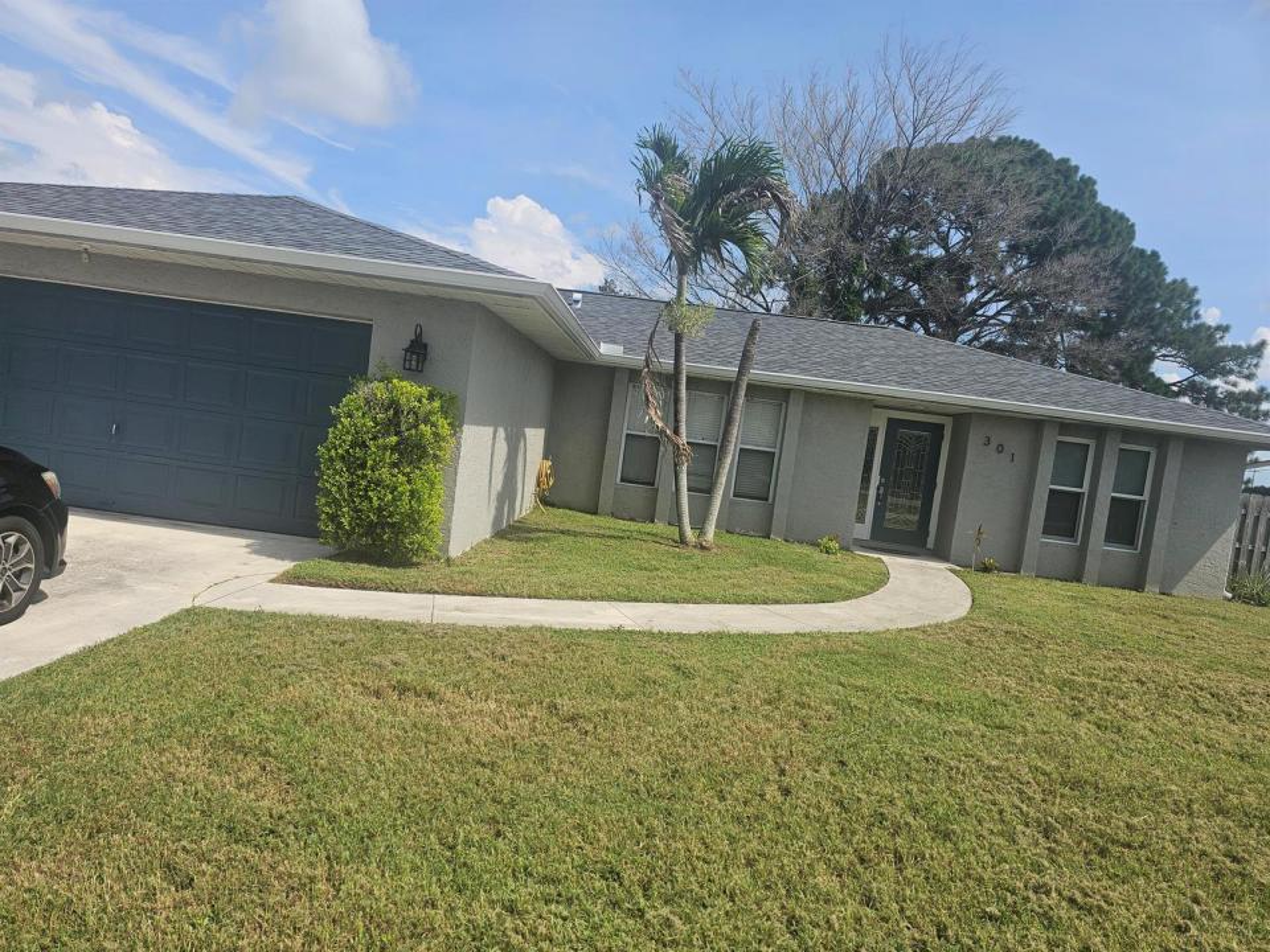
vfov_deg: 58.9
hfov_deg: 73.9
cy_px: 476
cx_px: 635
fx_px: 844
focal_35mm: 23
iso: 10
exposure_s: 1/1205
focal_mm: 6.3
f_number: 1.7
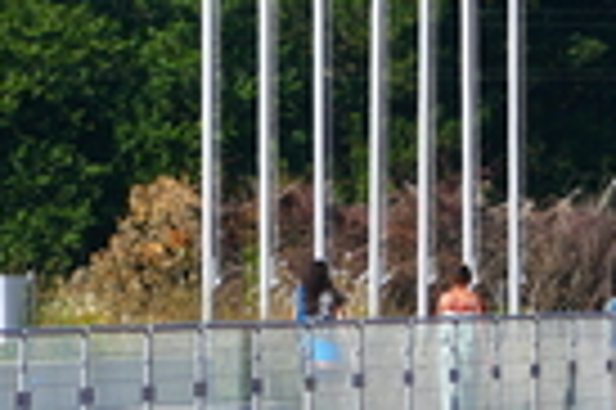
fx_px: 11810
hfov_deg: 3.0
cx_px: 809
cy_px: 725
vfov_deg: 2.0
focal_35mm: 691
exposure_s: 1/800
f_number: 4
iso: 125
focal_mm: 63.88
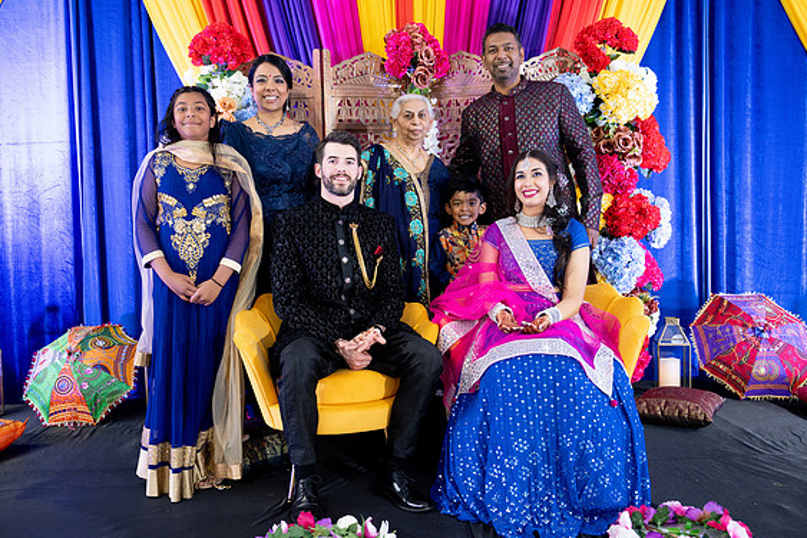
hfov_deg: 55.8
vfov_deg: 38.9
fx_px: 762
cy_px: 263
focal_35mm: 34
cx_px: 397
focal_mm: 33
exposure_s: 1/125
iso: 1250
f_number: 2.8
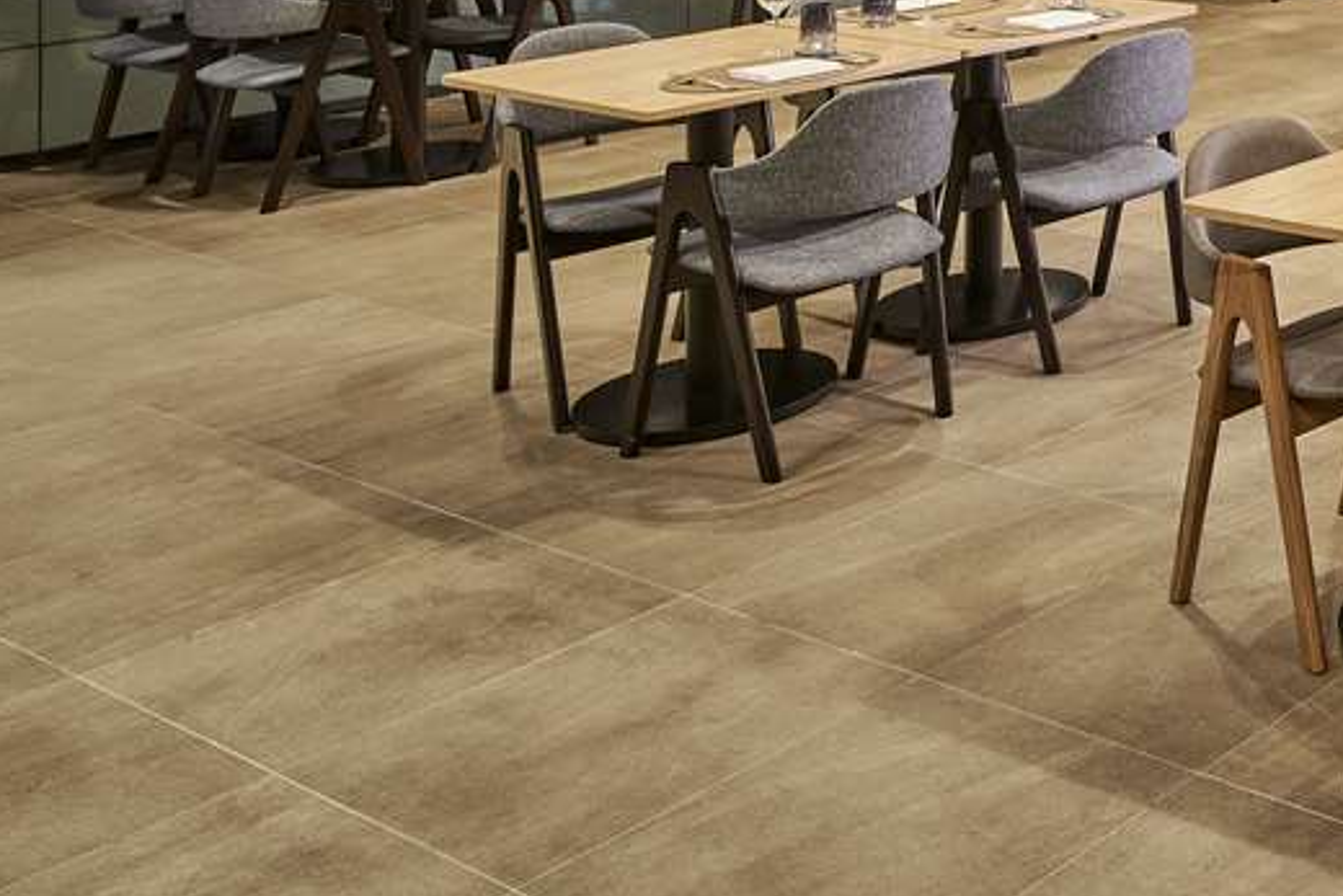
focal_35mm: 49
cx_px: 1885
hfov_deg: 29.4
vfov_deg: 24.1
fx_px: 1828
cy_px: -271
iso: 400
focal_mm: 17
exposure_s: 4
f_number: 11
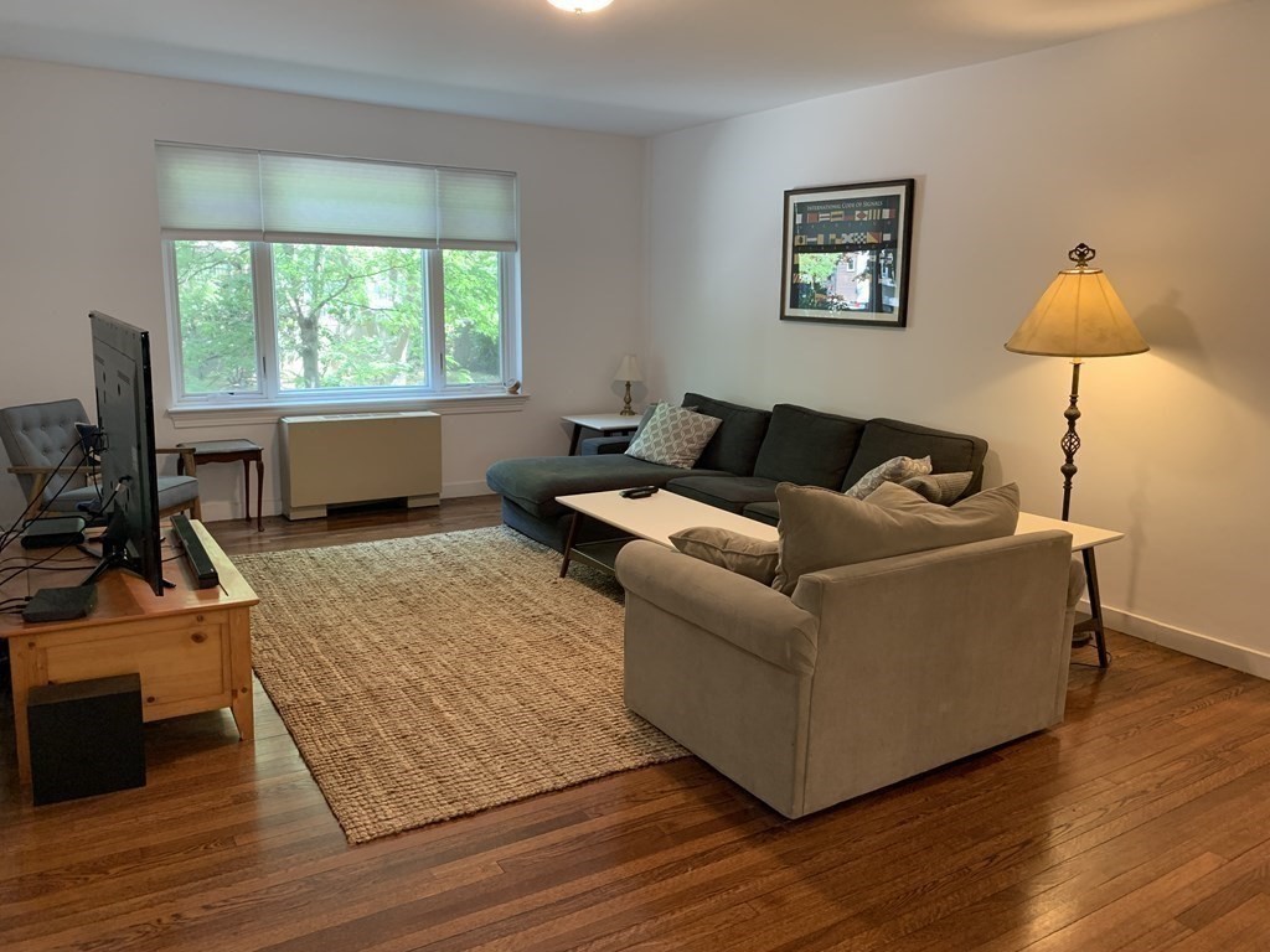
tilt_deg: -9.5
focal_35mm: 26
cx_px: 635
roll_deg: -1.7
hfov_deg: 67.3
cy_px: 476
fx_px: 954
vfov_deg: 53.1
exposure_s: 1/60
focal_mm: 4.25
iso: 125
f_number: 1.8
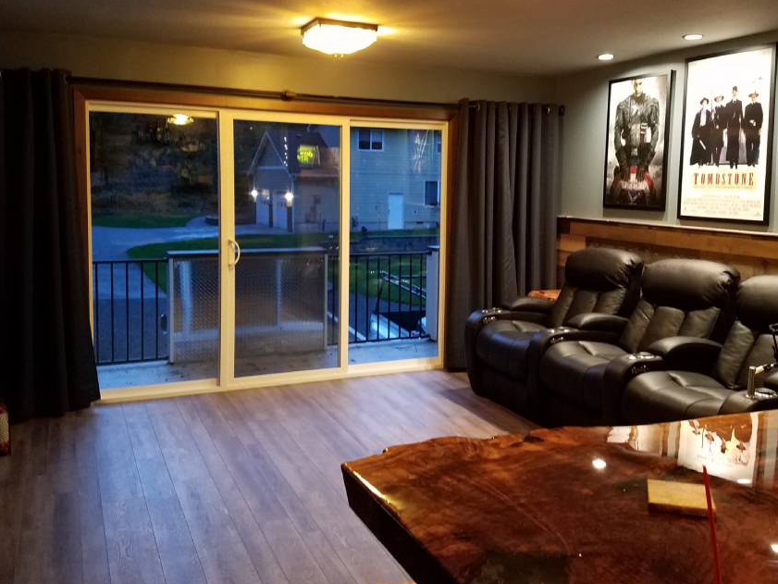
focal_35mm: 34
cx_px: 426
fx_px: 764
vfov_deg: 41.5
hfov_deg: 53.9
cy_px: 215
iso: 200
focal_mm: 4.2
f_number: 1.7
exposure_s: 1/13
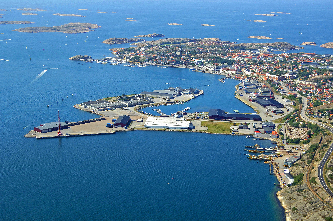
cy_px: 110
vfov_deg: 22.6
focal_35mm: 60
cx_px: 166
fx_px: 554
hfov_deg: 33.4
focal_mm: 40
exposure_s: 1/1000
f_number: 7.1
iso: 400
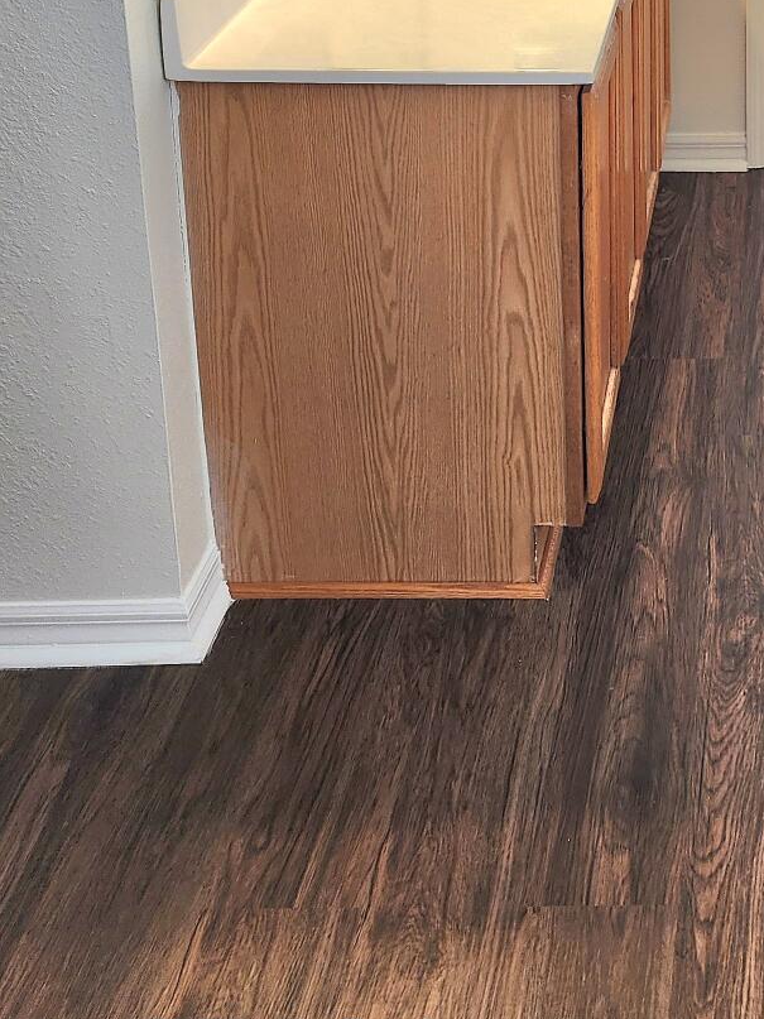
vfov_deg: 30.3
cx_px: 804
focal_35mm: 57
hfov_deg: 24.2
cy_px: -98
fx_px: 1678
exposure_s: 1/120
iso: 80
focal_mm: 6.4
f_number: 1.8
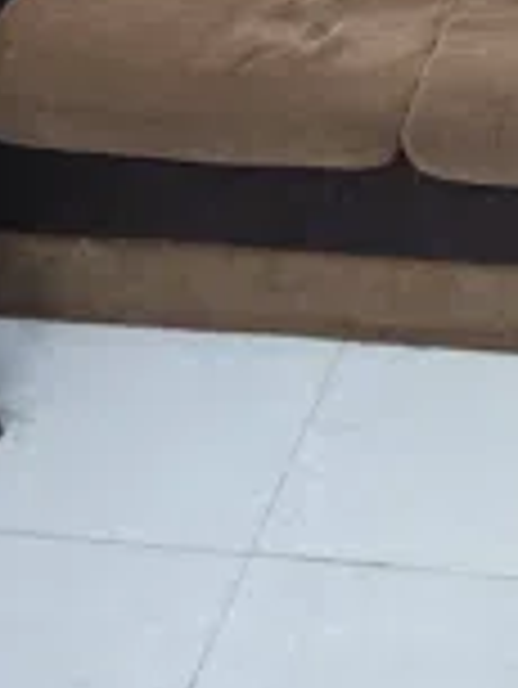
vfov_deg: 31.6
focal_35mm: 60
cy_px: 175
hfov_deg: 22.1
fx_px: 1195
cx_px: 667
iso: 800
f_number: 1.7
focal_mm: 6.3
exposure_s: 1/100
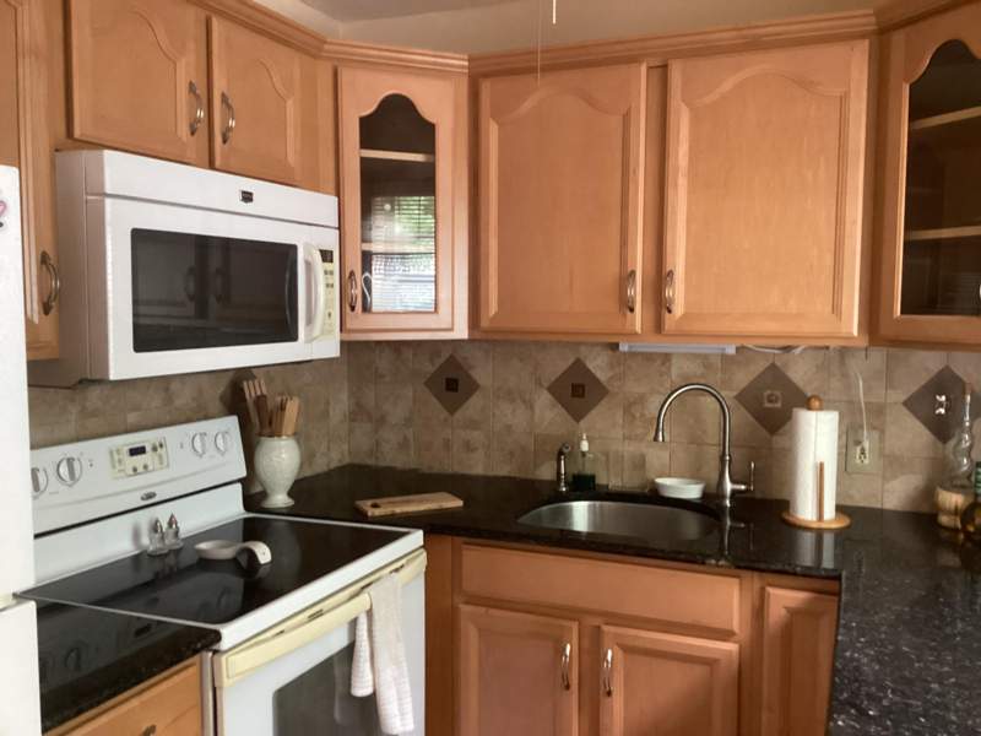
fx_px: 879
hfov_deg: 58.4
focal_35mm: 31
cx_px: 490
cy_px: 368
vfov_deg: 45.4
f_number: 2.4
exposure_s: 1/30
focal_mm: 3.3
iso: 400
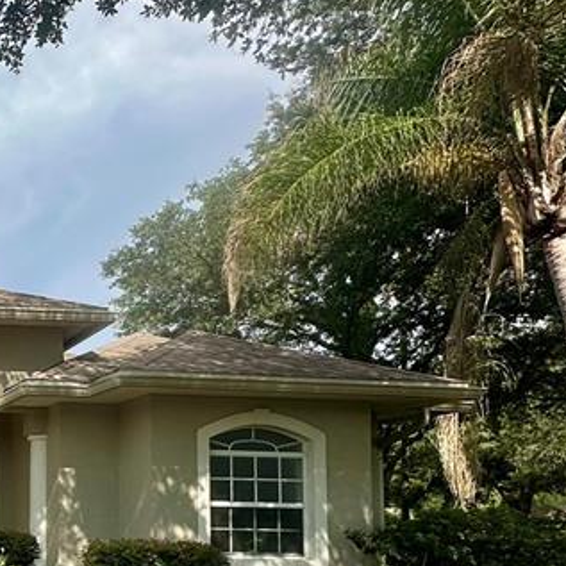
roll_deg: -0.9
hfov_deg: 32.0
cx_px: -166
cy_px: 480
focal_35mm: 40
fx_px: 740
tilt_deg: +2.5
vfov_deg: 39.6
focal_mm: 2.22
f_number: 2.2
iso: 50
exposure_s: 1/2092
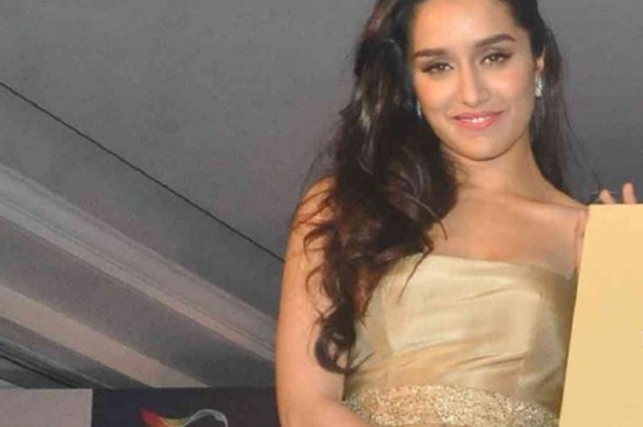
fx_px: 3104
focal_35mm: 174
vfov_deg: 7.7
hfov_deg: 10.9
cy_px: 635
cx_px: 1216
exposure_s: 1/200
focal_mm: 24
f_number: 11
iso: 1250
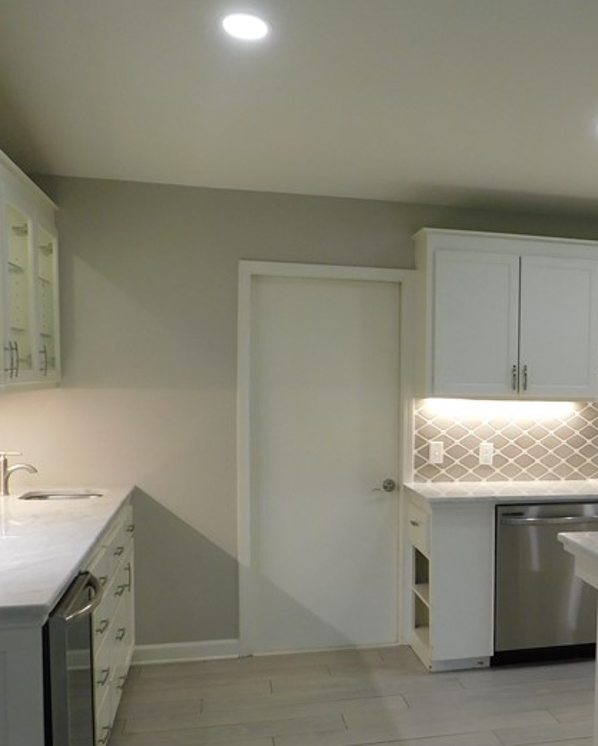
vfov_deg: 41.8
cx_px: 592
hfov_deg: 31.7
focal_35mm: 44
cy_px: 447
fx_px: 973
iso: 125
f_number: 3
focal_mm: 4
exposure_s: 1/50
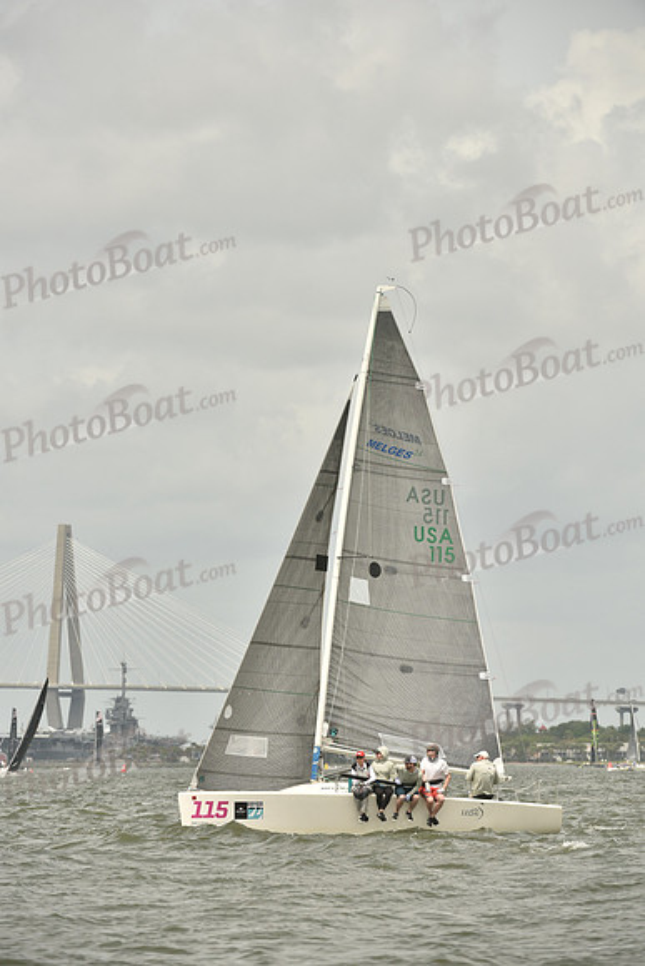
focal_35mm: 260
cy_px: 483
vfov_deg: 7.9
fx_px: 6983
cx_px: 322
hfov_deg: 5.3
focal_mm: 260
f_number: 7.1
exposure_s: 1/1250
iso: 320
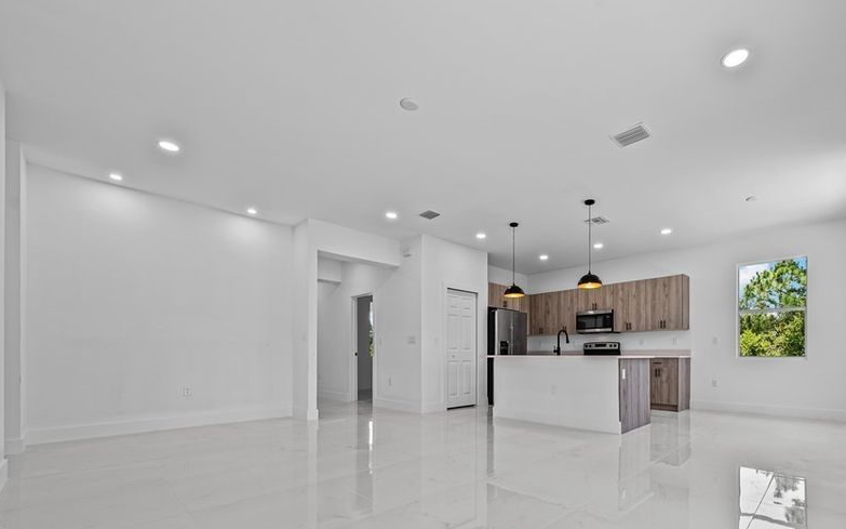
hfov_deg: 96.8
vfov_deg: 69.1
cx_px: 497
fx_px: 369
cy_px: 354
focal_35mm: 16
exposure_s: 1/8
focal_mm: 12
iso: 200
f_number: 9
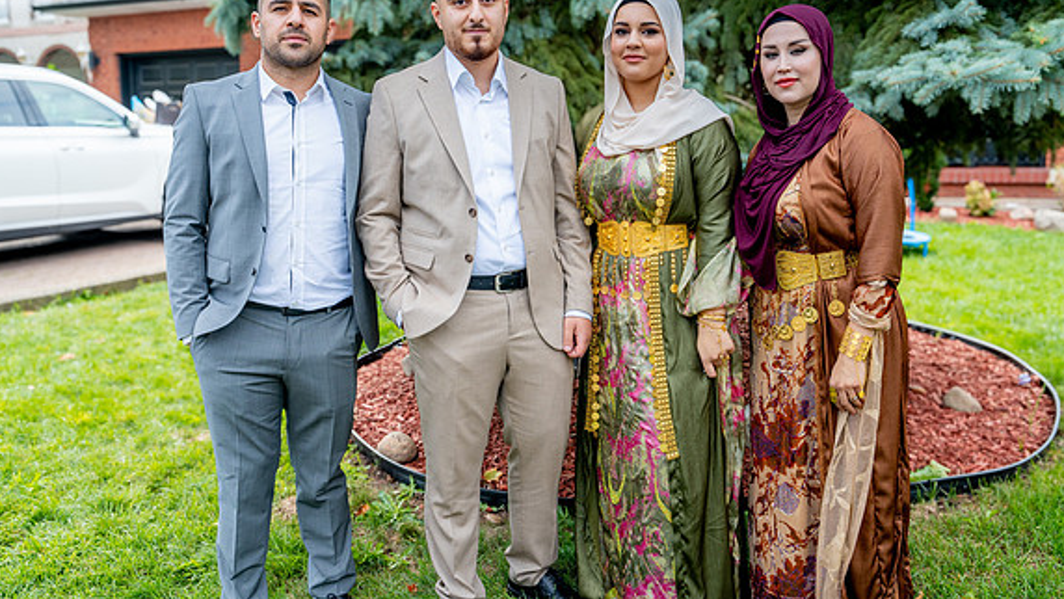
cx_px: 528
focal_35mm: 34
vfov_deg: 34.6
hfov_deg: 58.0
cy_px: 243
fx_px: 959
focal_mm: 32
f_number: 7.1
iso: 320
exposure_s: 1/200
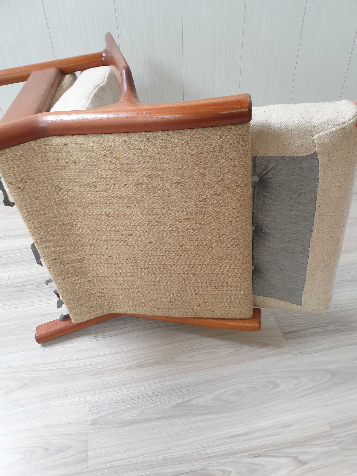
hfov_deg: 53.1
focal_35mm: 26
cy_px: 238
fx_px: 358
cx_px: 178
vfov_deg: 67.3
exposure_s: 1/50
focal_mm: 4.3
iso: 200
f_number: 2.4
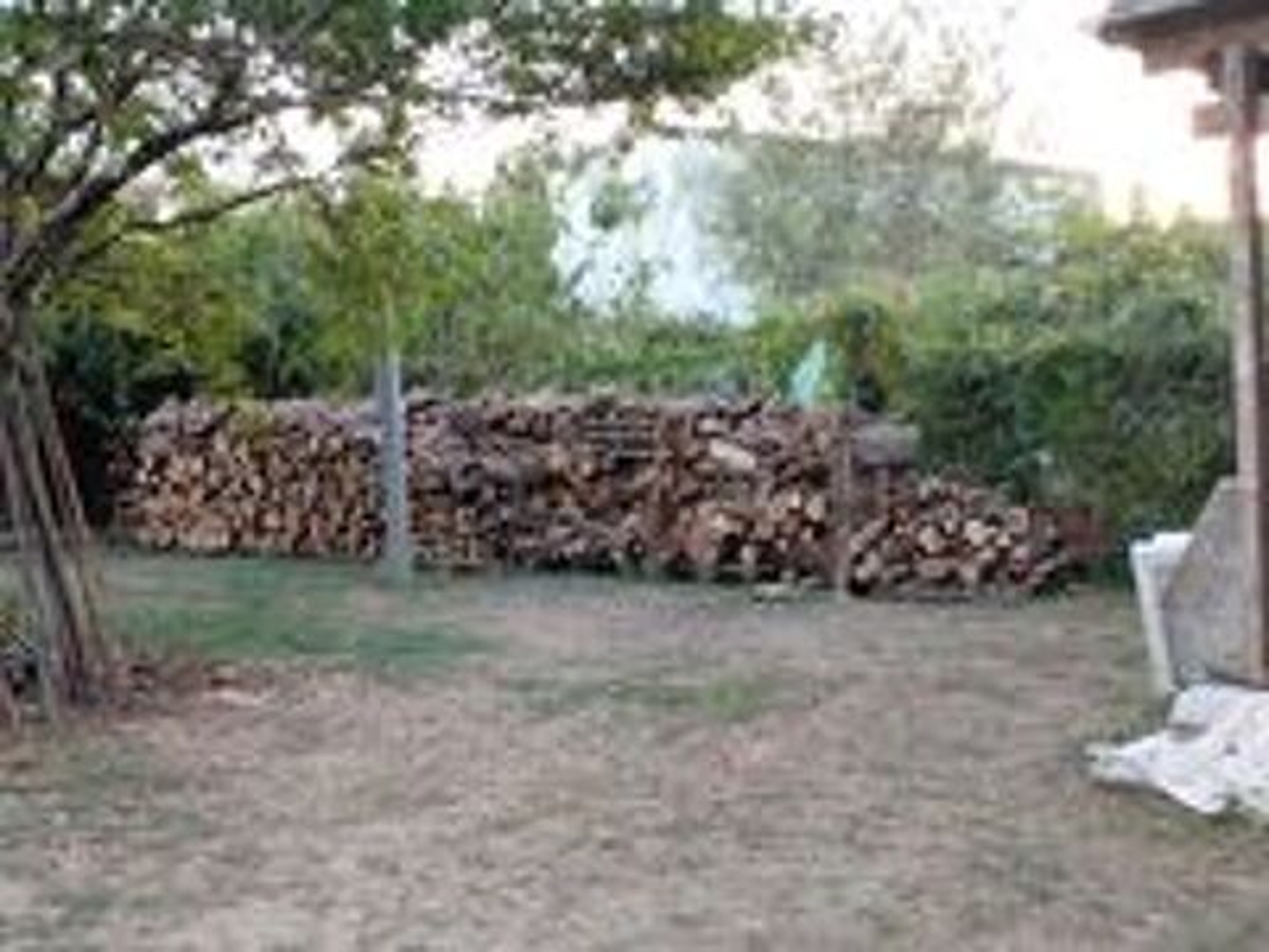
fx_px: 2016
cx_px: 634
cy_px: 476
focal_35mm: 55
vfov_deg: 26.6
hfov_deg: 34.9
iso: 250
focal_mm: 4.05
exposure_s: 1/33.3
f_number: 1.8
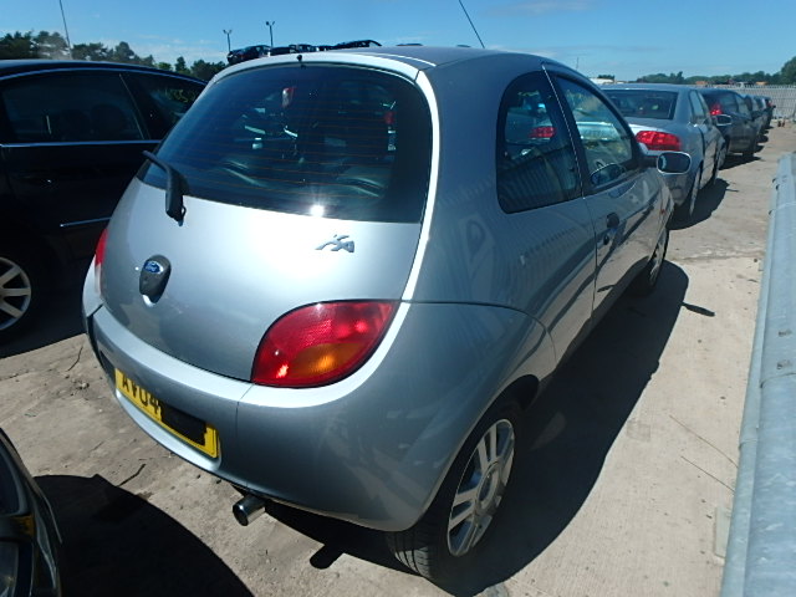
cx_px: 398
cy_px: 298
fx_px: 483
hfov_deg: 79.0
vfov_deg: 63.4
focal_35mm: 21
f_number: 6
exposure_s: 1/640
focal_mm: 3.7
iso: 125
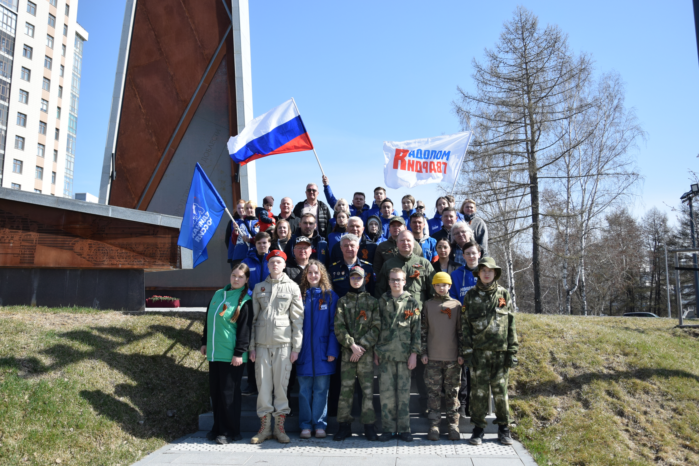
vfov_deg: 41.7
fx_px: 612
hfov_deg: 59.5
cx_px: 350
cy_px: 233
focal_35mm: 32
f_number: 5.6
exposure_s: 1/1250
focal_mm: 21
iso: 400
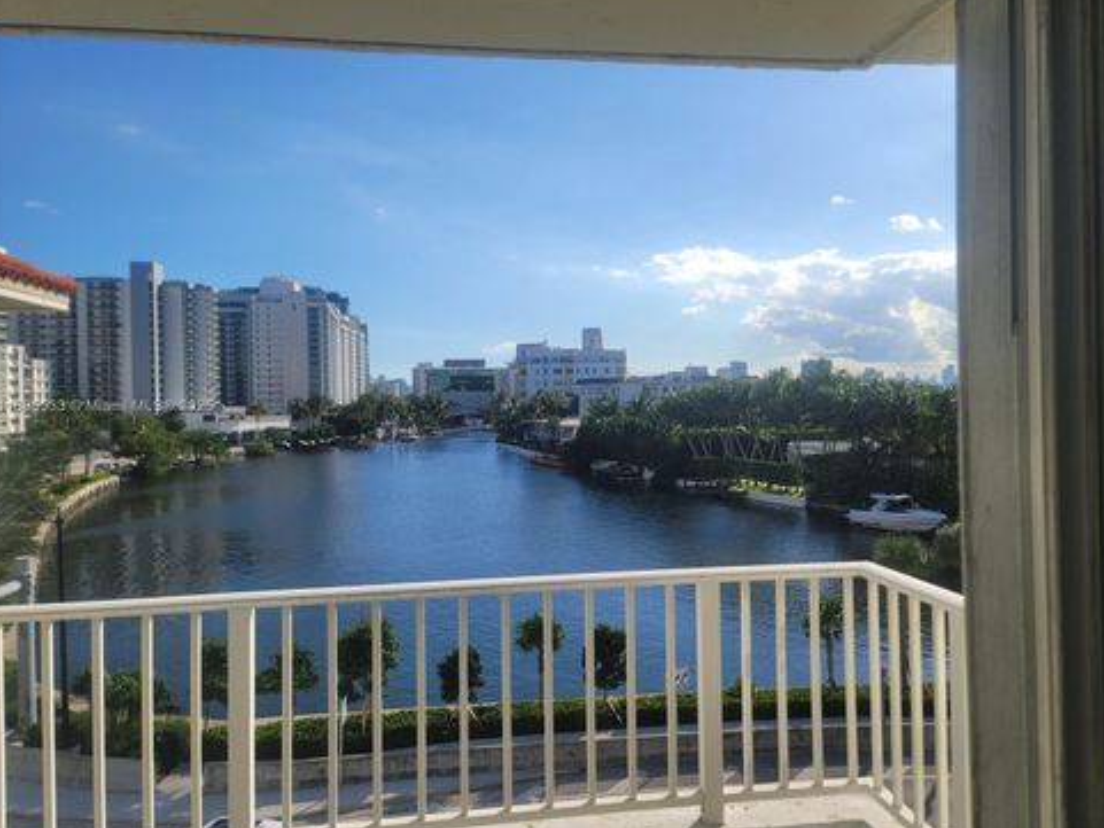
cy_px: 407
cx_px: 558
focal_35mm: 26
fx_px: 829
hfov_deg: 67.3
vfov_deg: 53.1
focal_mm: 7
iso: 20
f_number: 1.8
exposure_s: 1/713
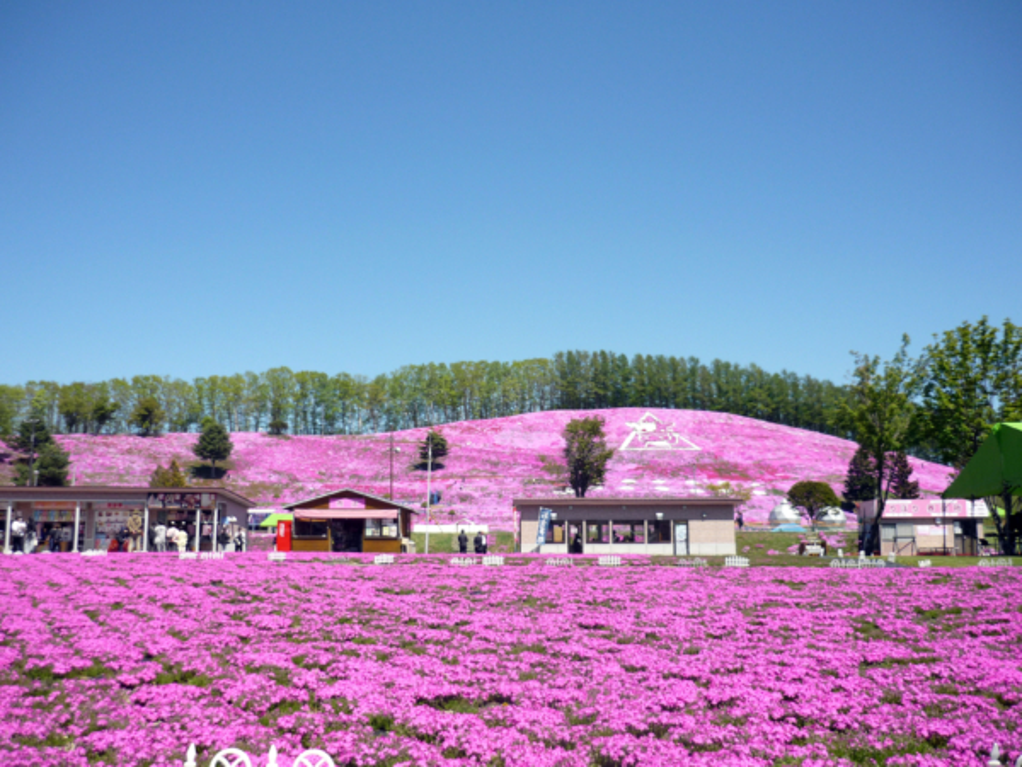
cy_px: 384
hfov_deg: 55.4
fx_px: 974
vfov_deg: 42.9
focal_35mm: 33
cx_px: 511
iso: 100
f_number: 8
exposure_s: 1/160
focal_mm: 5.5
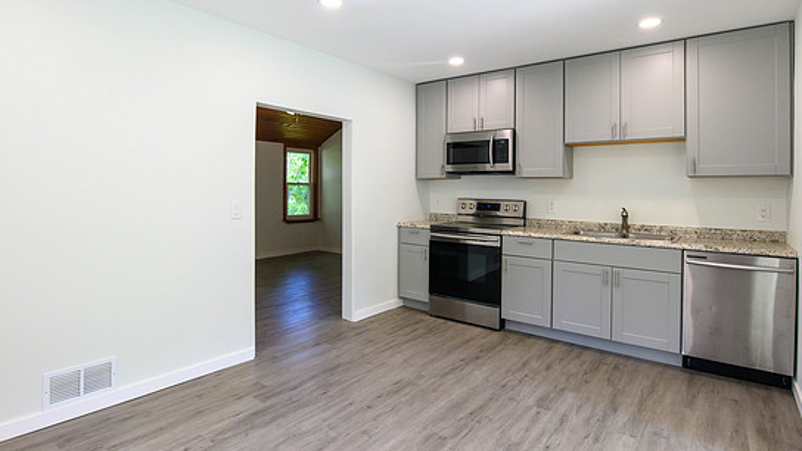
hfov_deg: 89.6
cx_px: 398
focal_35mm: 19
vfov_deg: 58.0
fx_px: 404
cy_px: 186
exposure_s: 1/80
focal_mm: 17
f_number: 7.1
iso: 800
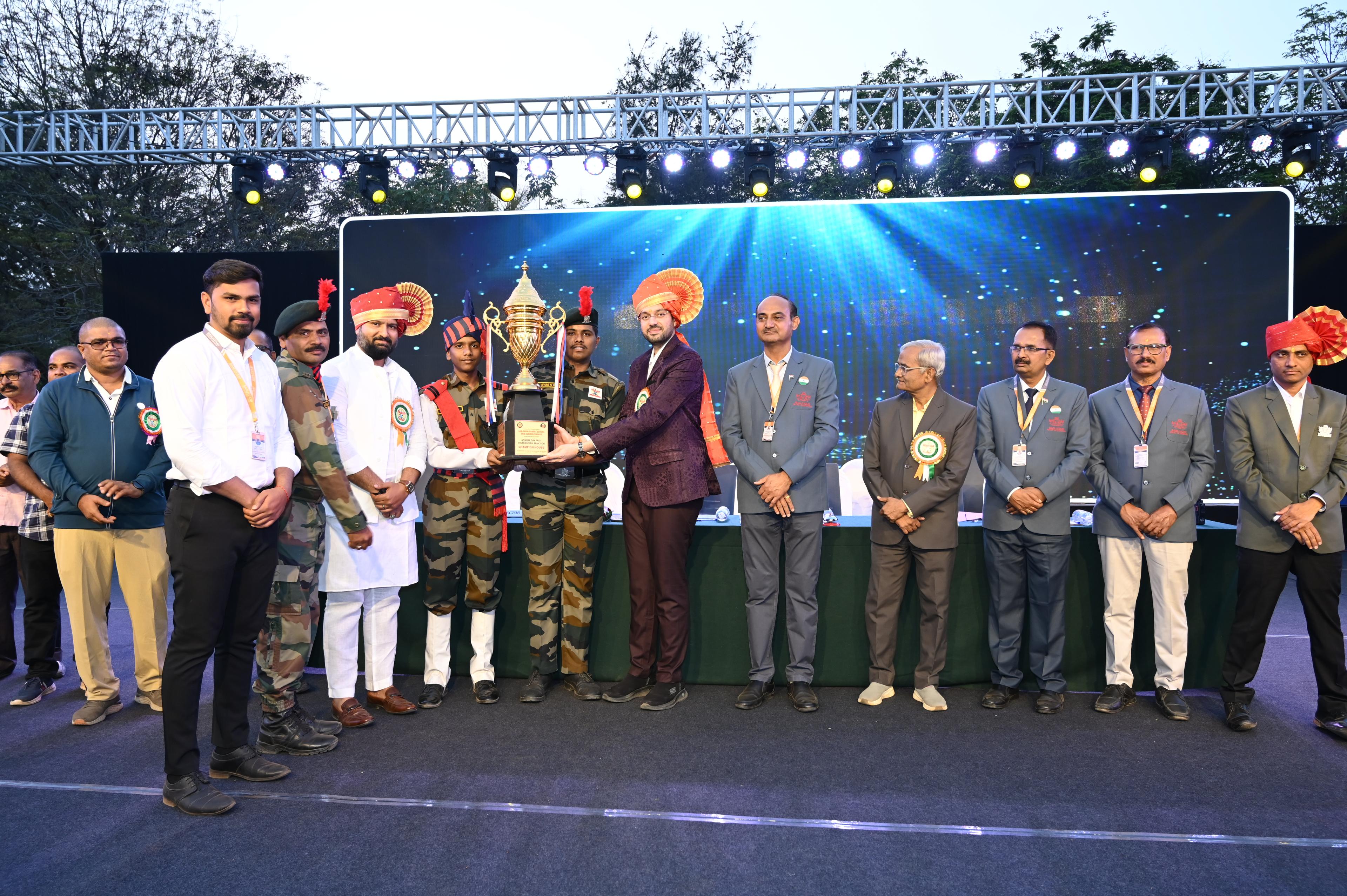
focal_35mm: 26
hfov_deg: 69.4
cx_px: 674
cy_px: 448
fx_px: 972
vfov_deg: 49.5
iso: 800
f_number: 5
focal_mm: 26
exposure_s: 1/125
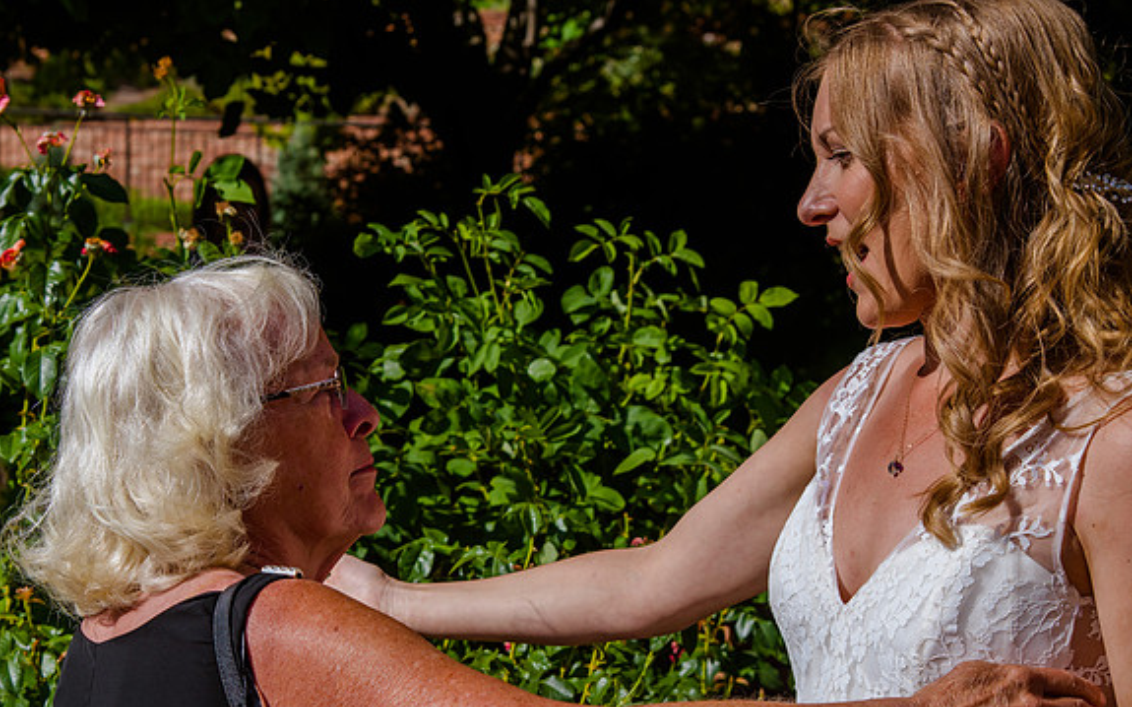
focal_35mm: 82
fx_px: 2529
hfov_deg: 25.1
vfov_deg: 15.9
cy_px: 477
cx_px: 353
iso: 200
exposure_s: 1/640
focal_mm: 58
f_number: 8
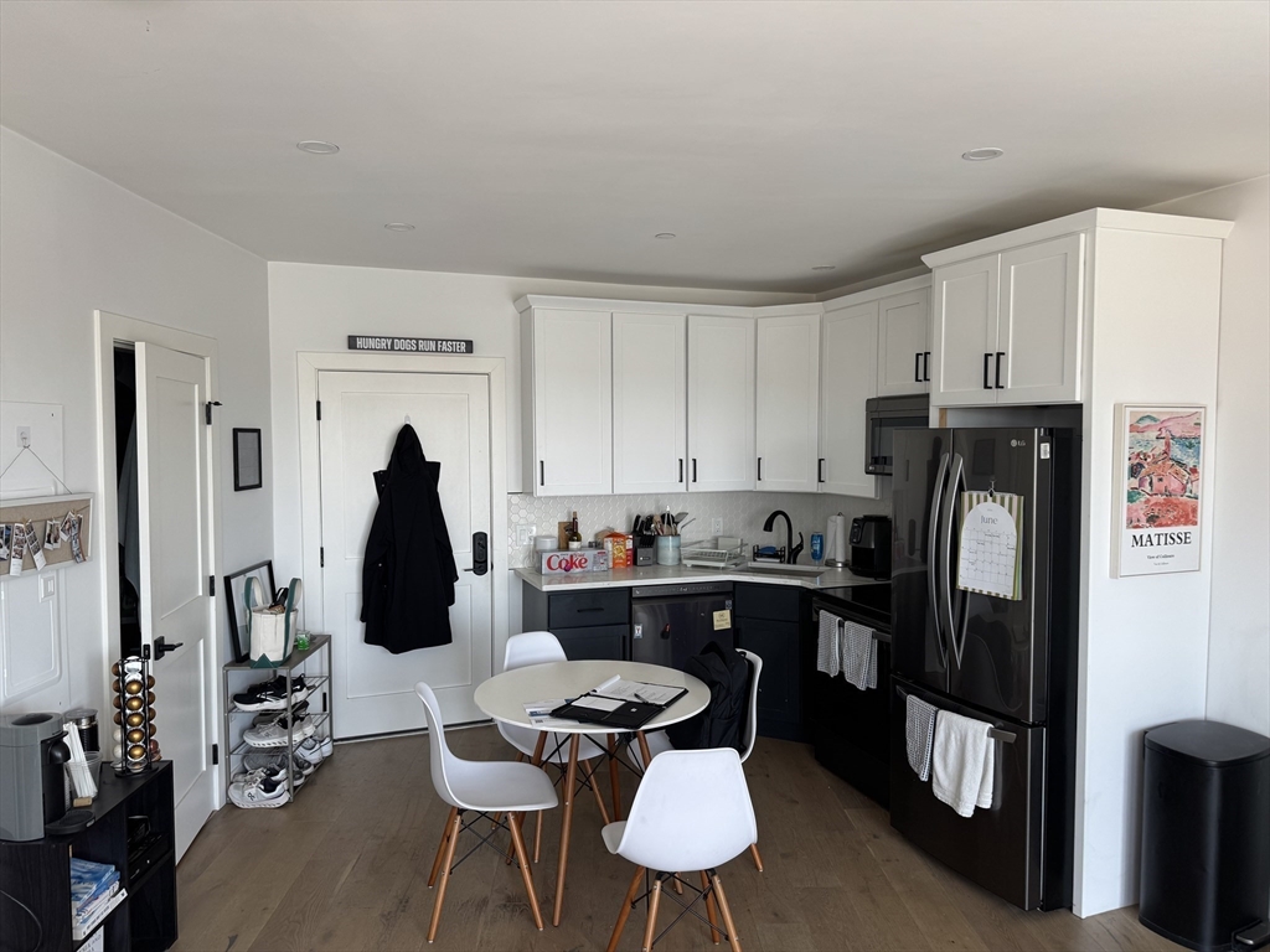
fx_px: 881
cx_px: 635
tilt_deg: -3.1
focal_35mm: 24
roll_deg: -0.4
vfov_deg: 56.8
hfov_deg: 71.6
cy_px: 476
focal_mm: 6.76
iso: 100
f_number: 1.78
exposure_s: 1/120
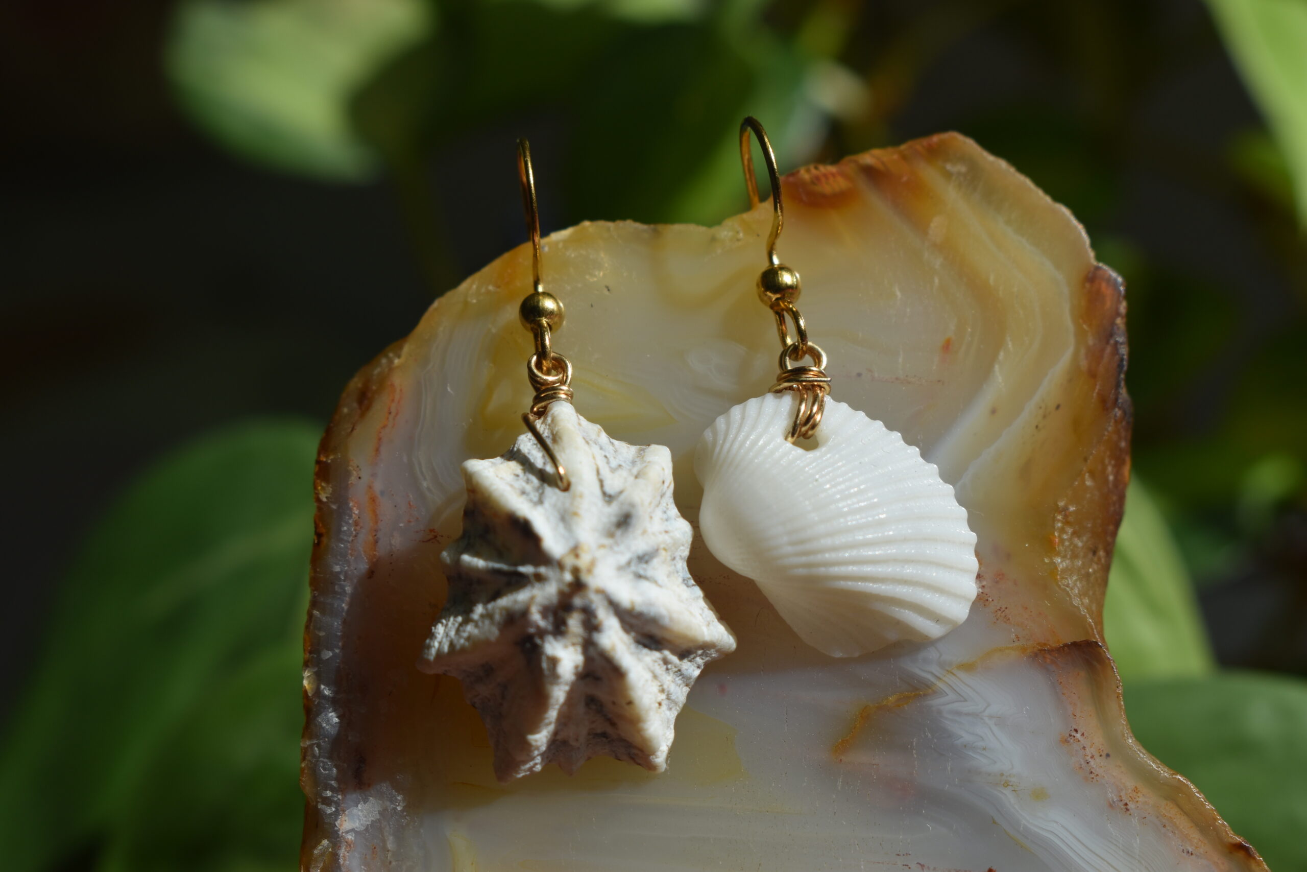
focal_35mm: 63
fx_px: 2287
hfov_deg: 31.9
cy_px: 436
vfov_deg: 21.6
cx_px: 654
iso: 100
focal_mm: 42
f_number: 8
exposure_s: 1/400
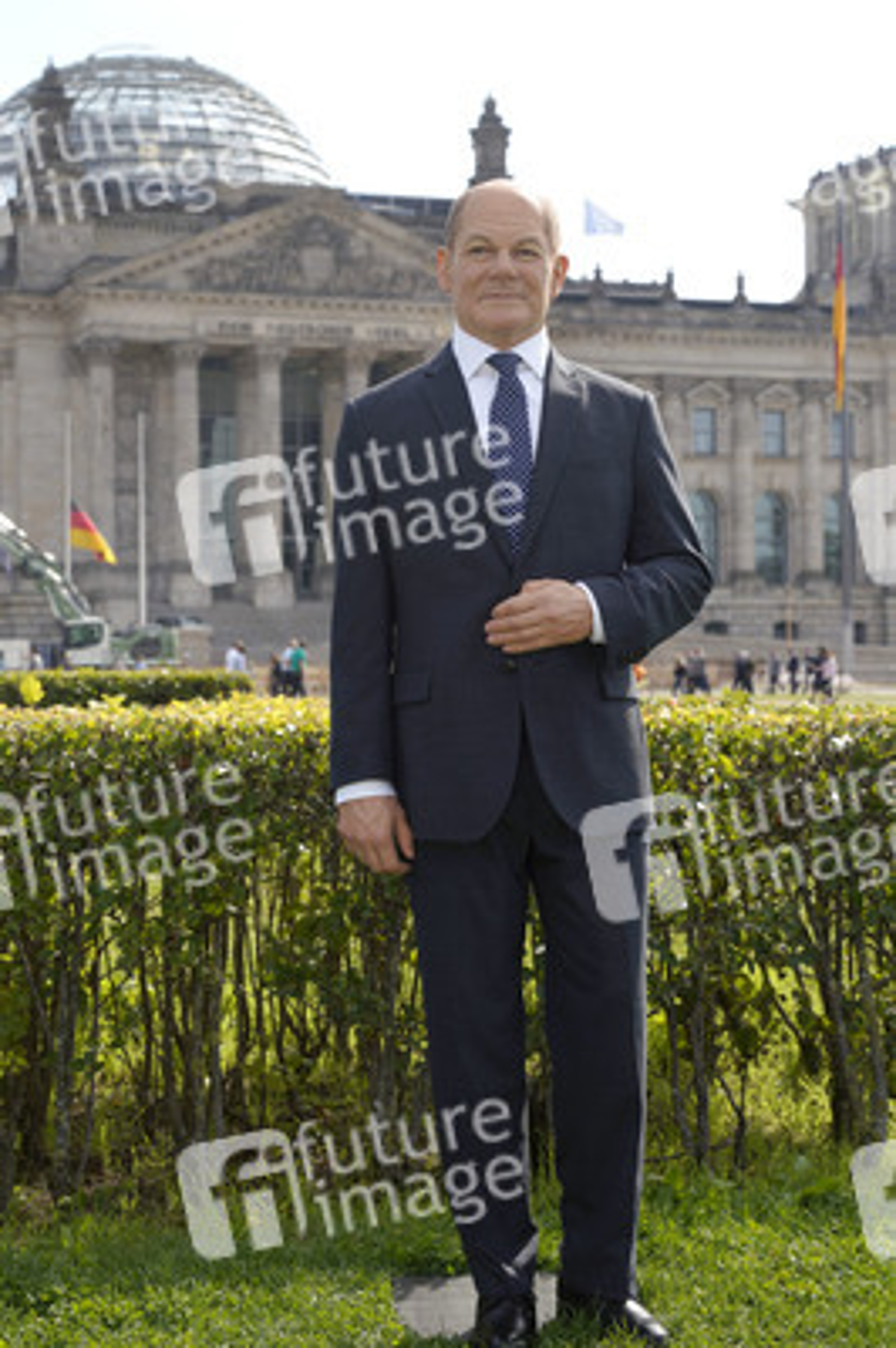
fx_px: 2132
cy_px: 674
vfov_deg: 35.1
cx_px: 448
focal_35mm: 57
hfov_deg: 23.7
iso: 100
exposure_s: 1/250
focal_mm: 57
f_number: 6.3
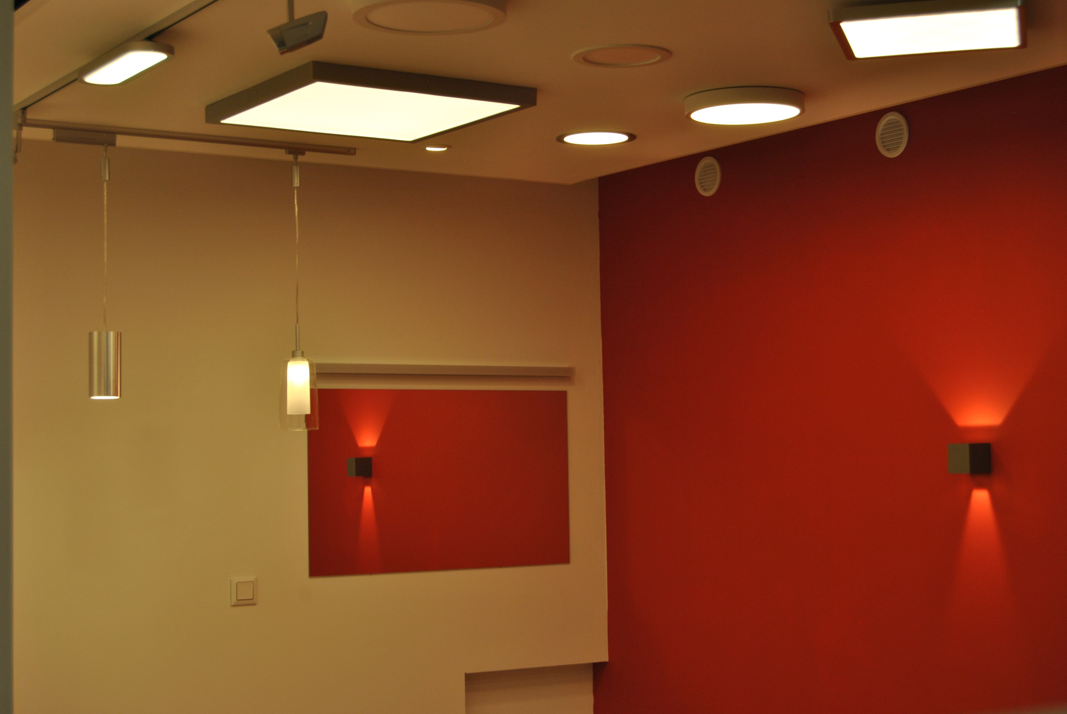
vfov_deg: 23.8
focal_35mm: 57
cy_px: 357
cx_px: 534
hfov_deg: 35.0
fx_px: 1691
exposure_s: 1/50
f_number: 7.1
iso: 180
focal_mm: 38
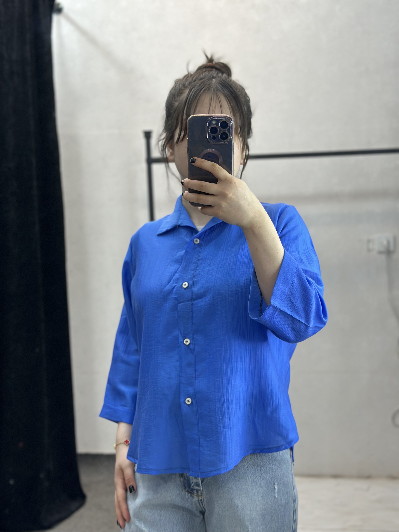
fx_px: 738
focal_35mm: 48
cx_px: 200
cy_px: 266
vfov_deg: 39.7
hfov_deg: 30.3
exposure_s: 1/100
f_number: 1.78
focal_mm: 6.86
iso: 100
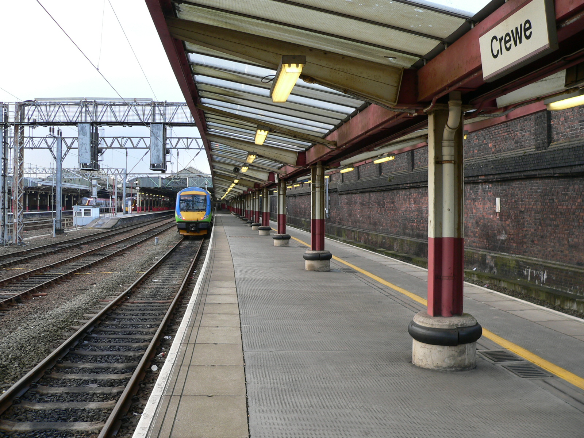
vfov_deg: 39.7
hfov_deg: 51.4
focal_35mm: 36
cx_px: 292
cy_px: 219
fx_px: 607
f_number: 2.8
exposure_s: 1/60
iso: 80
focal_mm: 6
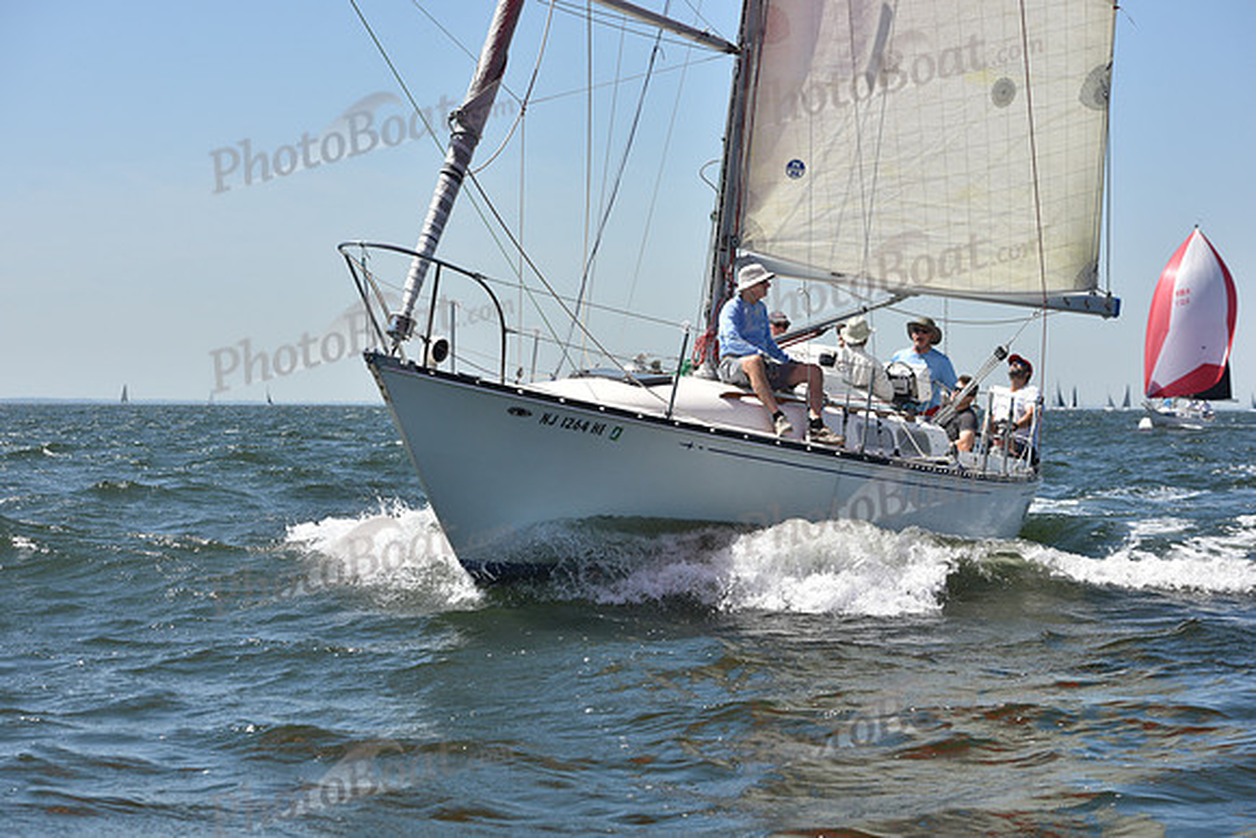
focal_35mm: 86
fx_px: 3001
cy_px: 419
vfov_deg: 15.9
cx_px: 628
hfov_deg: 23.6
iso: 250
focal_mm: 86
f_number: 7.1
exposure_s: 1/1250
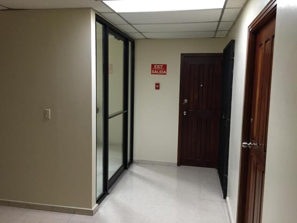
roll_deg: -2.4
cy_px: 112
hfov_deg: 61.7
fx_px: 249
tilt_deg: -7.4
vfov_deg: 48.2
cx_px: 148
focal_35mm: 29
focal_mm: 4.15
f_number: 2.2
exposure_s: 1/30
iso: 160
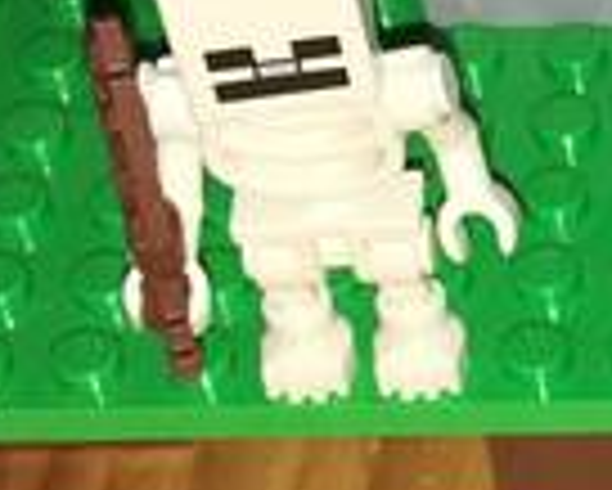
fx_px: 3390
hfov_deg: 9.8
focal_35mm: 187
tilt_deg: -50.7
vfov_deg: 8.2
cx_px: 1066
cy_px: 641
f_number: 2.2
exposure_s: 1/62
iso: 25
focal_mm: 4.15
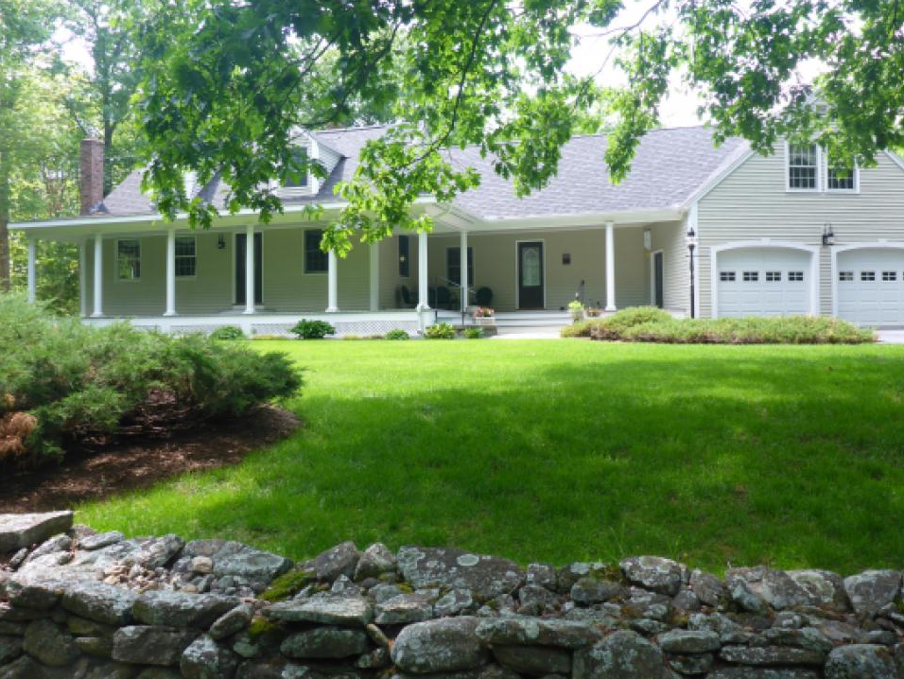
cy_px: 337
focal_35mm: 30
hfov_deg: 59.9
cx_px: 461
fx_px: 784
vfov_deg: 46.8
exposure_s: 1/100
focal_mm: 4.9
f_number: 3.3
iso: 100
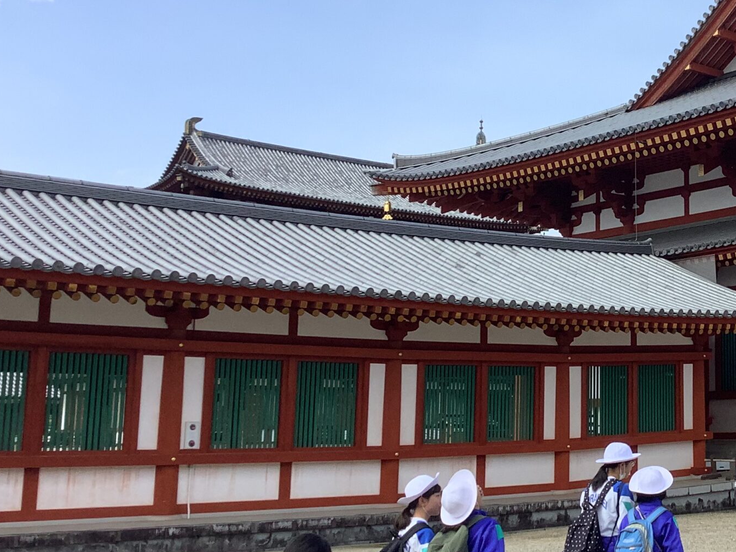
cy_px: 201
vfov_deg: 24.7
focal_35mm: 59
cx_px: 677
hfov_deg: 31.0
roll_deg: +1.4
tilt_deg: +10.1
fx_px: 1255
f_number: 2.4
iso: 25
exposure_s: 1/1359
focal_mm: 3.3
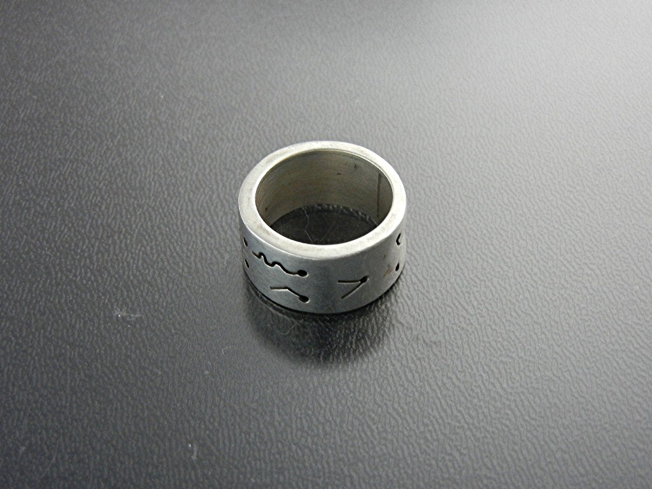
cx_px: 326
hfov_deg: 32.7
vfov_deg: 24.8
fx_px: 1111
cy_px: 244
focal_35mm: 59
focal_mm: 10.6
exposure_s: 1/15.1
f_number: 4
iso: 400
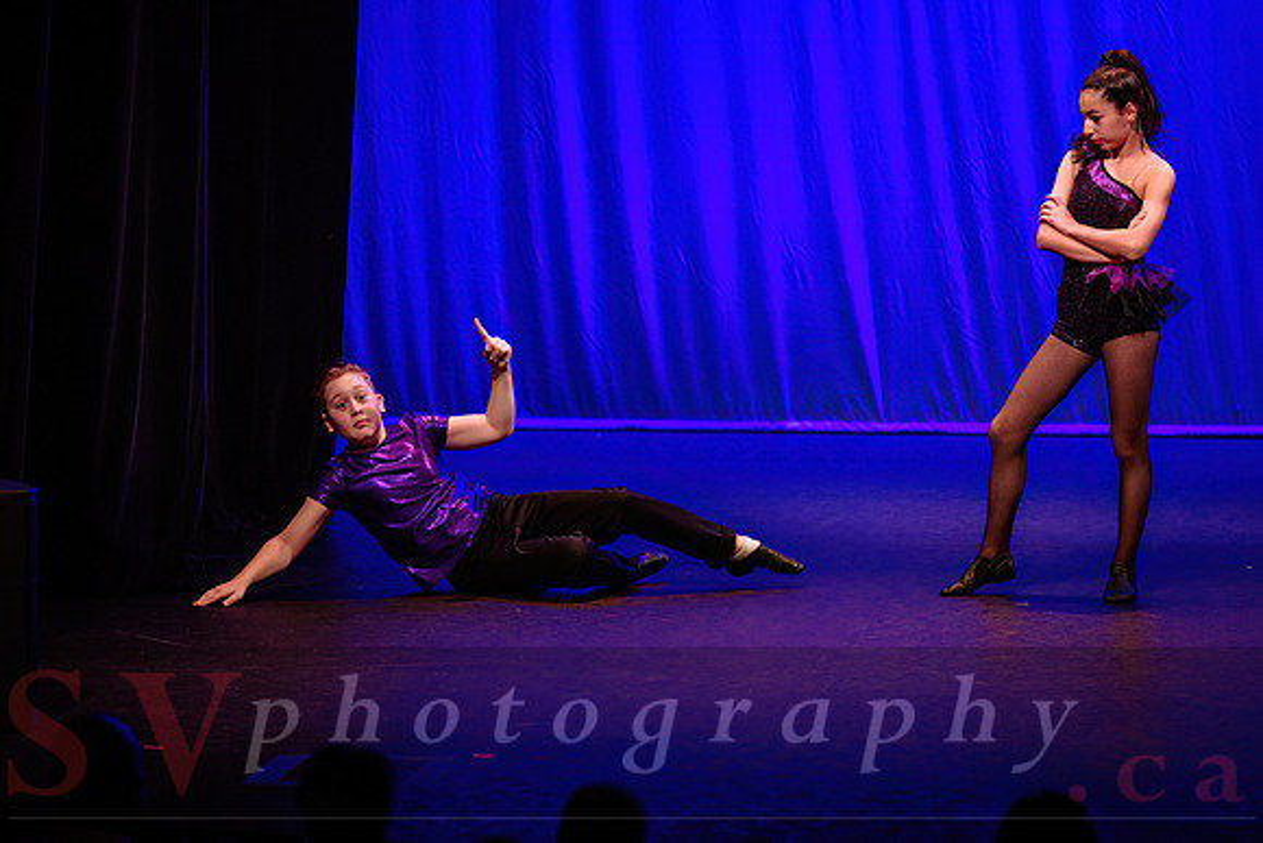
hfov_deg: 11.5
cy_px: 321
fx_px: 6252
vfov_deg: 7.7
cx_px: 629
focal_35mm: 178
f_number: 2.8
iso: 1250
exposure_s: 1/320
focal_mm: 140
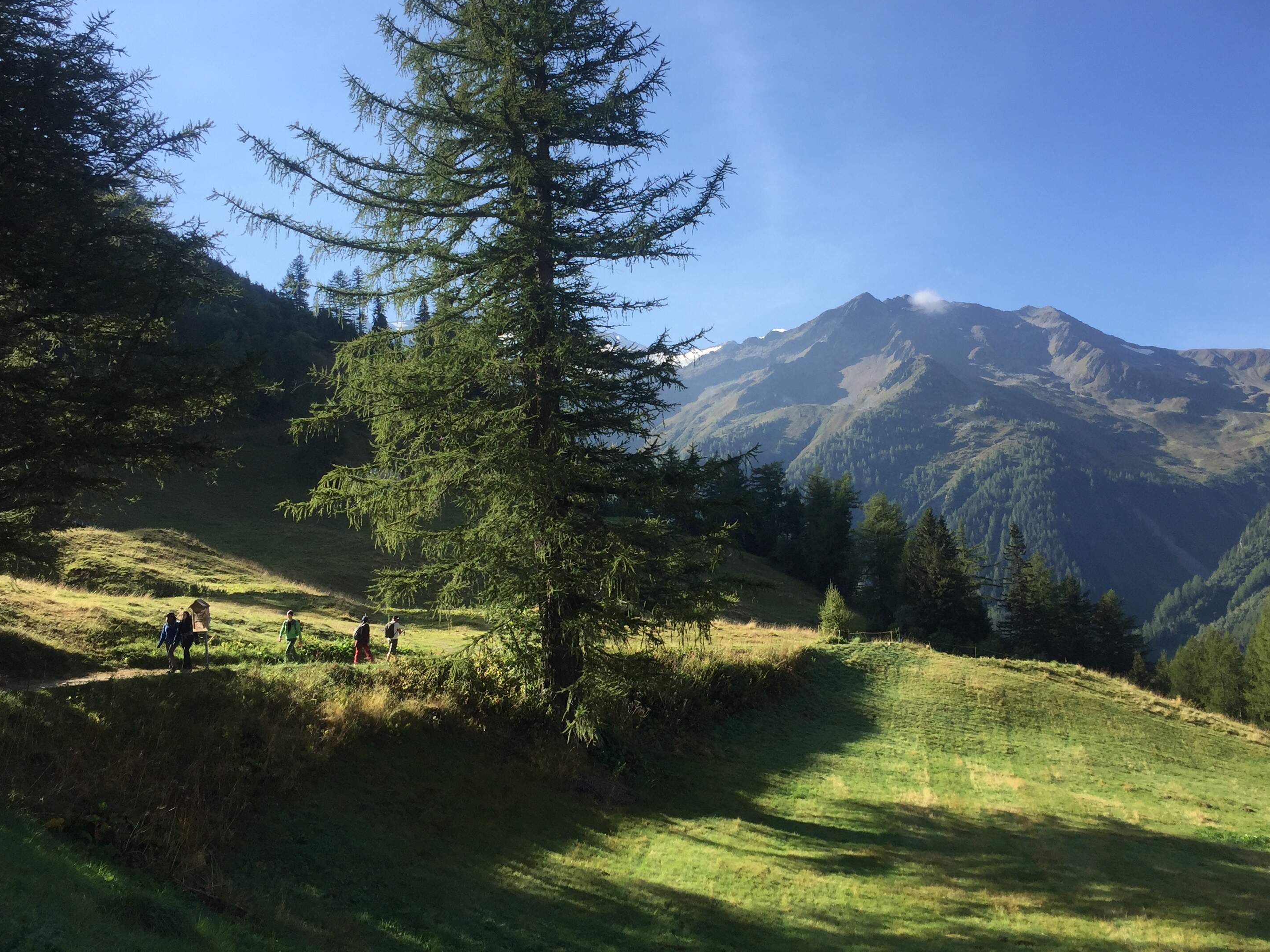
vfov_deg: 42.8
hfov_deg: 55.3
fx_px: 1211
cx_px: 693
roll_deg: +1.7
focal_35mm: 33
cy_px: 411
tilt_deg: +10.0
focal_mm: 4.15
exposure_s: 1/1041
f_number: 2.2
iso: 32
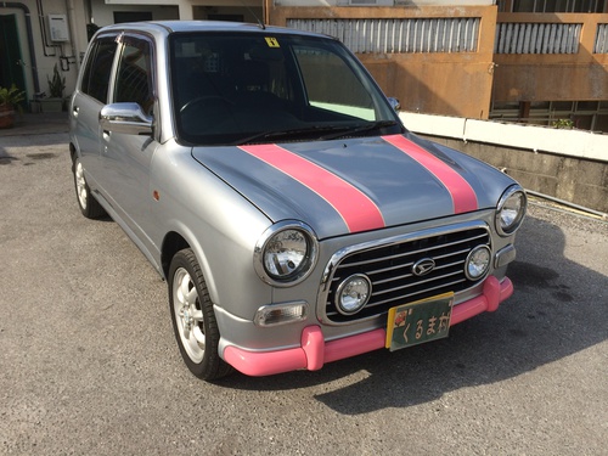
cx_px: 304
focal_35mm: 30
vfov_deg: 46.8
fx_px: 527
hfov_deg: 60.0
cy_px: 228
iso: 32
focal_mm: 4.12
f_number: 2.2
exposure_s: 1/1953
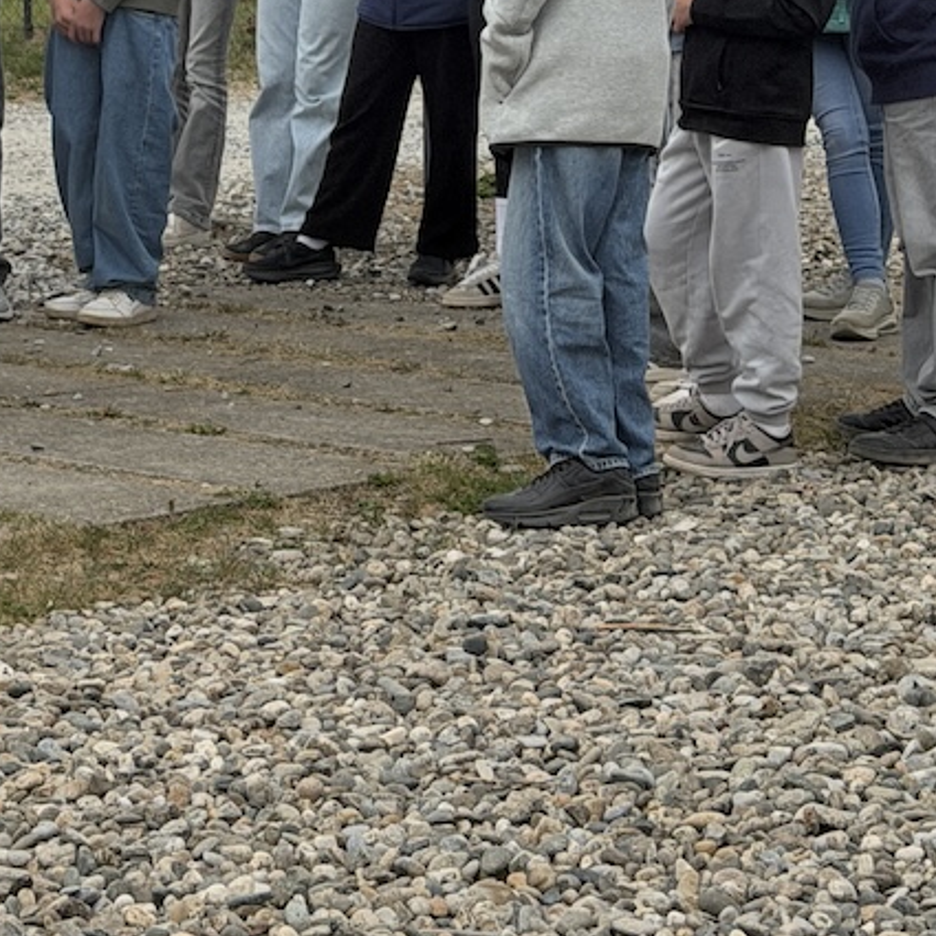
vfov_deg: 12.6
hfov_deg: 13.1
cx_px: 293
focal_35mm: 133
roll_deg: +0.0
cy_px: -393
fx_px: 4069
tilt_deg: +3.5
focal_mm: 6.76
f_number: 1.78
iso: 64
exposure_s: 1/3891
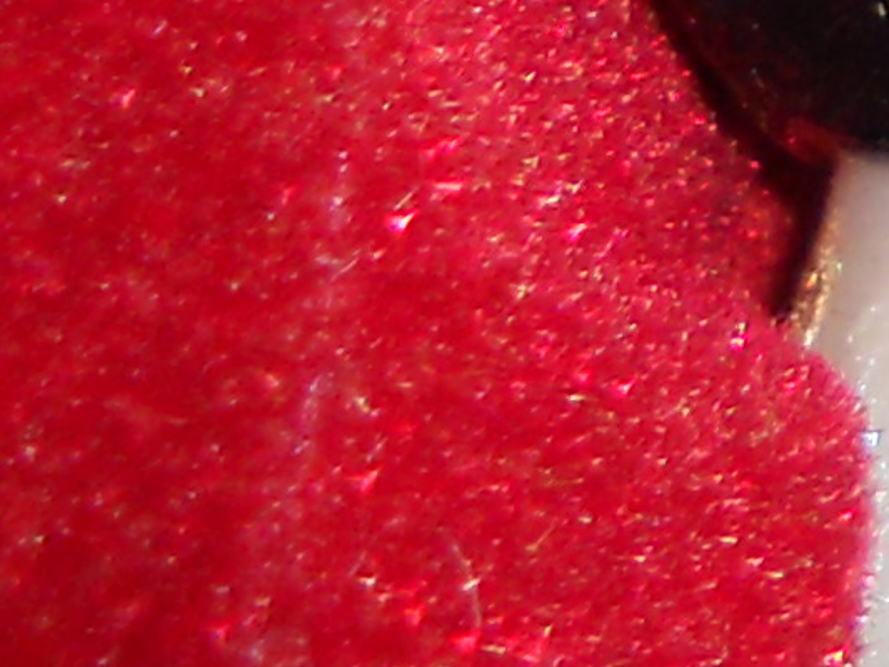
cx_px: 3006
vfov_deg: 5.6
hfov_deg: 7.0
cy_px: -1617
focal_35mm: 240
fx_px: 6165
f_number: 8.8
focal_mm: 5.8
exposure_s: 1/25
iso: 80
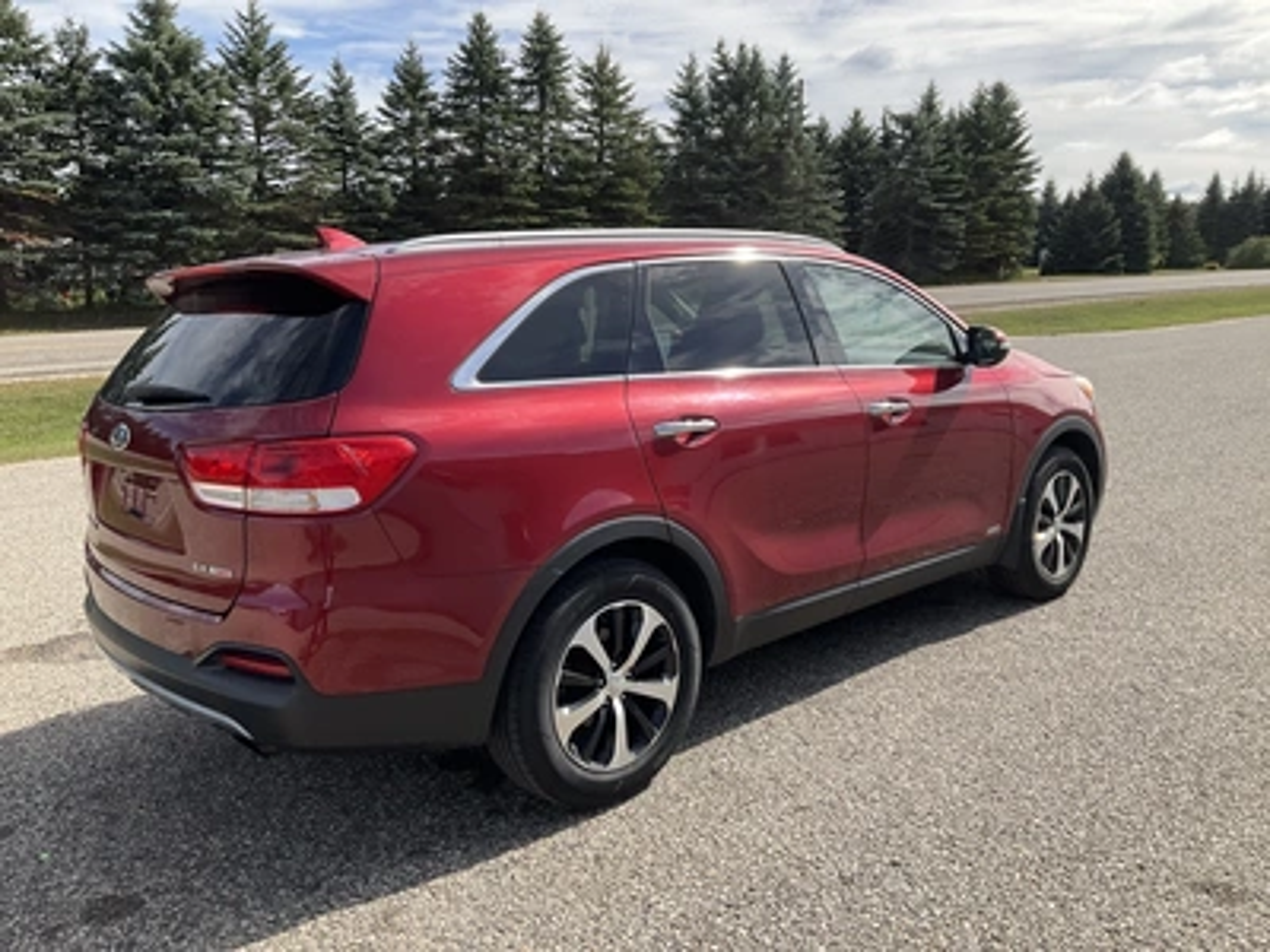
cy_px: 476
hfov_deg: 61.7
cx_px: 635
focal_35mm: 29
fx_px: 1064
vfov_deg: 48.2
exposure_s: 1/1377
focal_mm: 3
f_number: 1.8
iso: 25
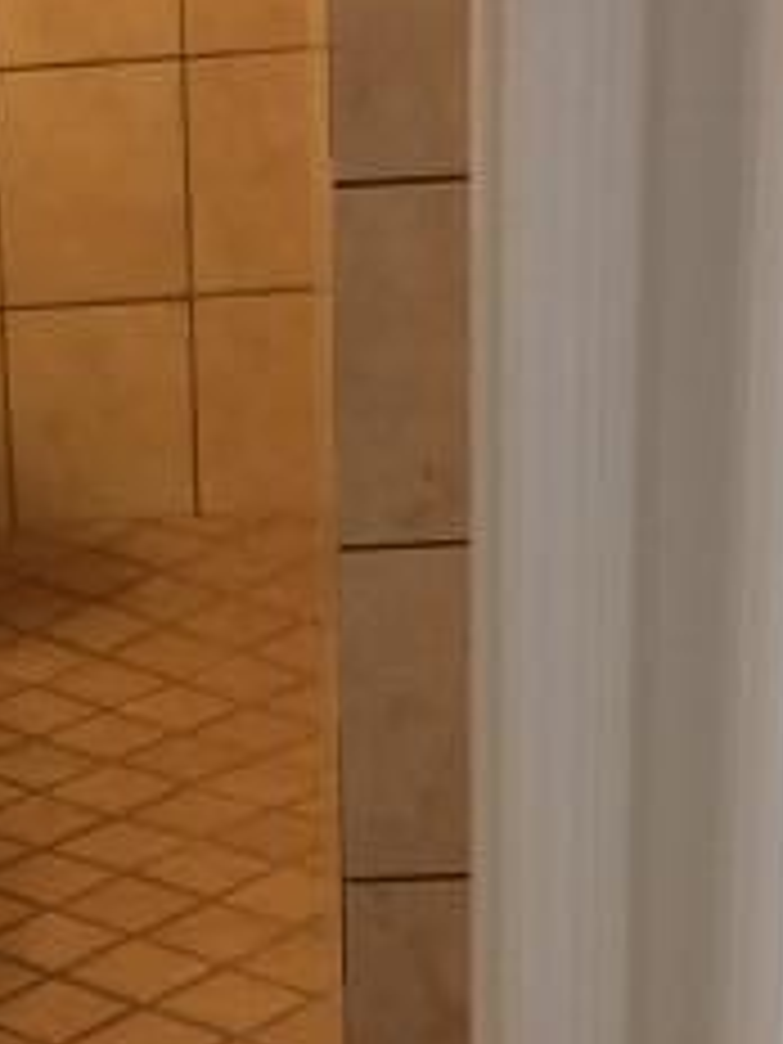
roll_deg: +3.5
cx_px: -90
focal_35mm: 128
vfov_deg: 15.1
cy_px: 1094
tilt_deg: -27.8
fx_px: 3860
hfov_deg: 11.4
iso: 50
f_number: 2.2
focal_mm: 4.15
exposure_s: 1/33
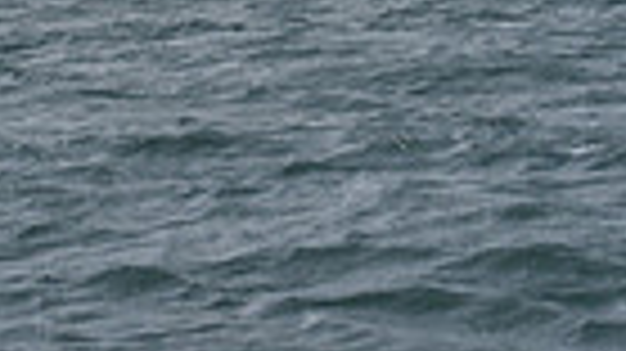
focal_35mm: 329
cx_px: 110
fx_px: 5458
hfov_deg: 6.6
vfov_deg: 3.5
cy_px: -936
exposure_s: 1/800
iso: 320
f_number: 8
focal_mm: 75
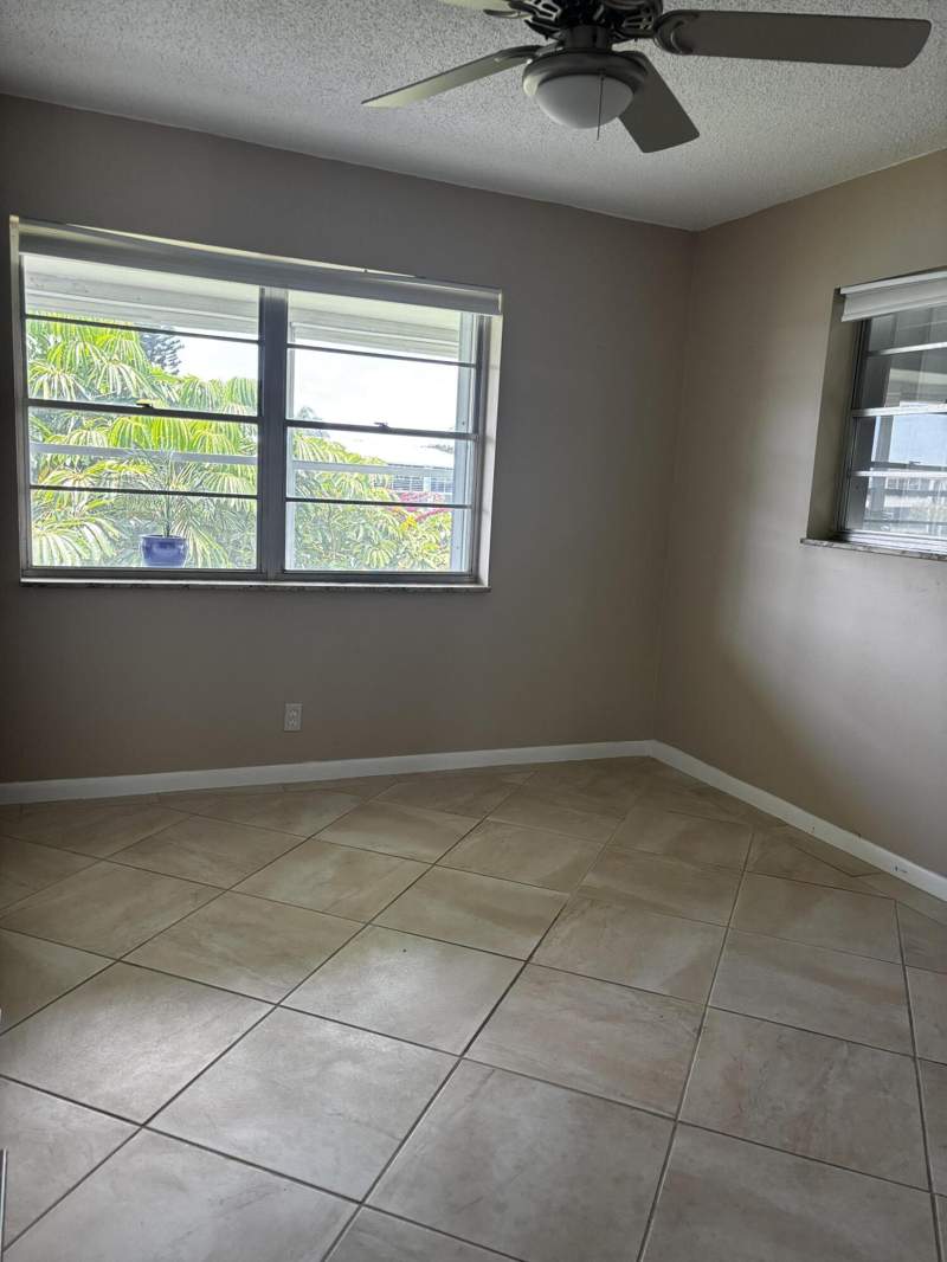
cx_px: 474
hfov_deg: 53.1
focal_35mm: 26
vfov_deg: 67.3
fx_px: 948
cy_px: 631
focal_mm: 5.96
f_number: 1.6
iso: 125
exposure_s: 1/100
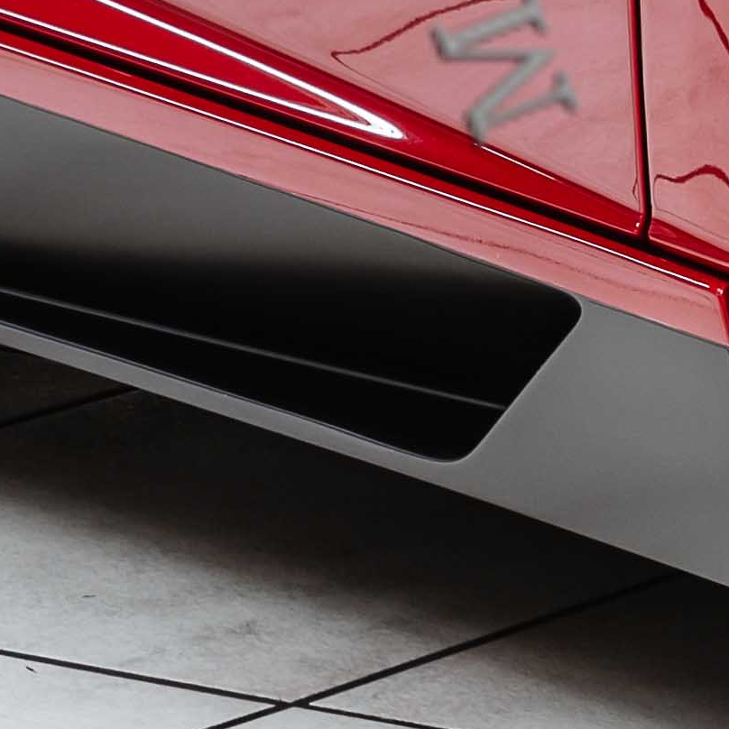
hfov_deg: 4.1
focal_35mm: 410
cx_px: 2119
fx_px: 9769
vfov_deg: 4.2
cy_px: -500
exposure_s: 1.3
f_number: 11
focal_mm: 65
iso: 200
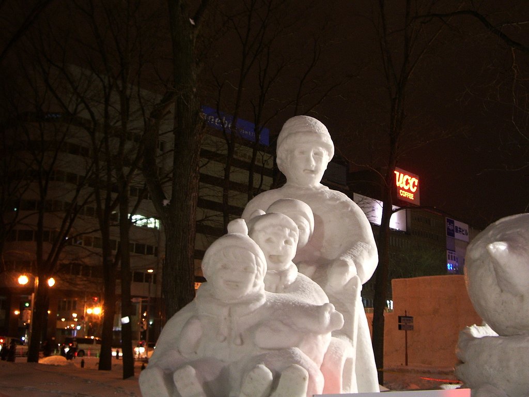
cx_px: 264
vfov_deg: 35.1
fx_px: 627
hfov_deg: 45.8
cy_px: 198
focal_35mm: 41
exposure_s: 1/4
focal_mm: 6.8
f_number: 2.8
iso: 100
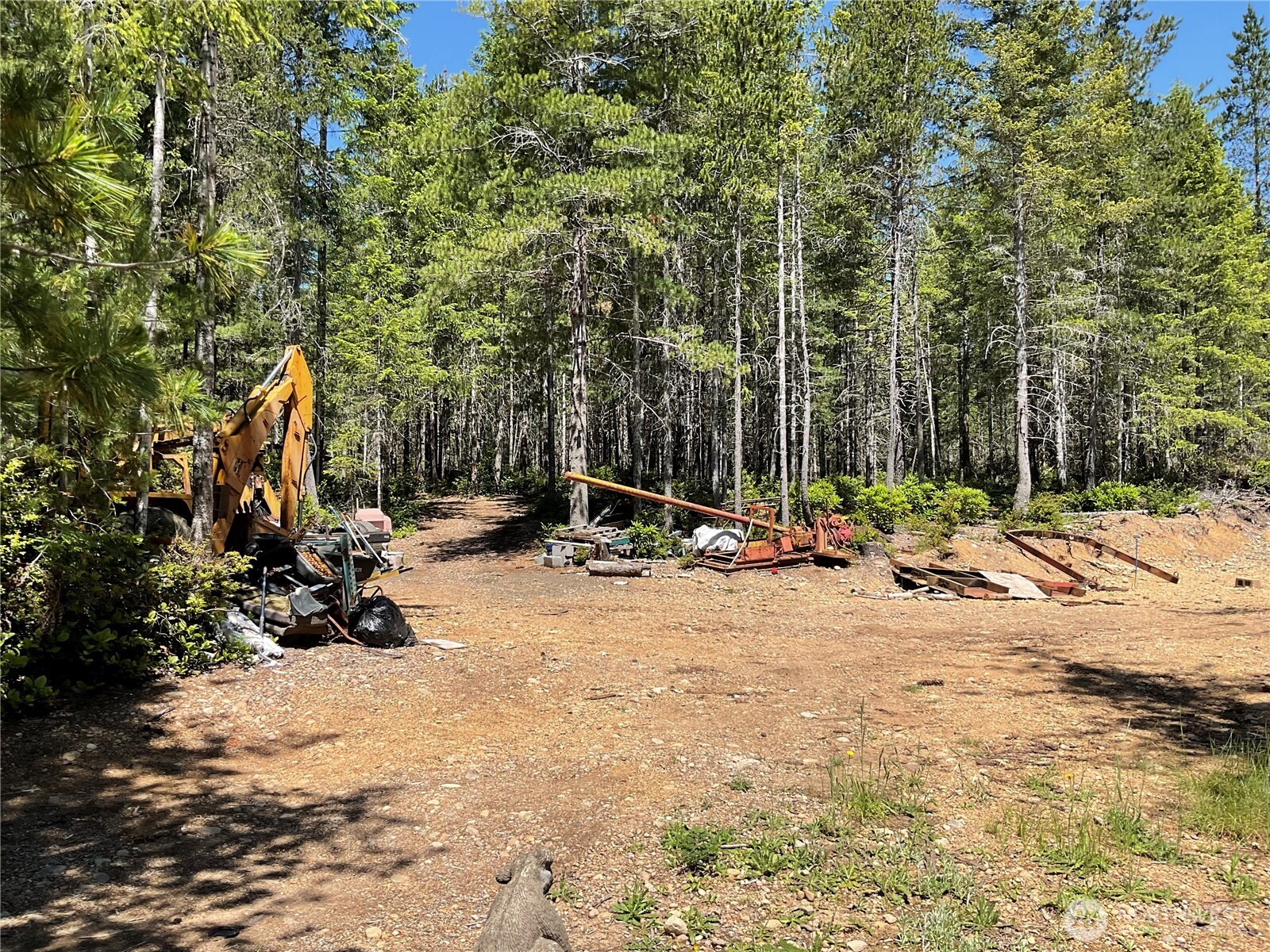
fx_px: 1064
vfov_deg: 48.2
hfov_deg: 61.7
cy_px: 476
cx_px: 635
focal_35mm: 29
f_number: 1.8
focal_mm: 3
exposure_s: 1/1342
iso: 16
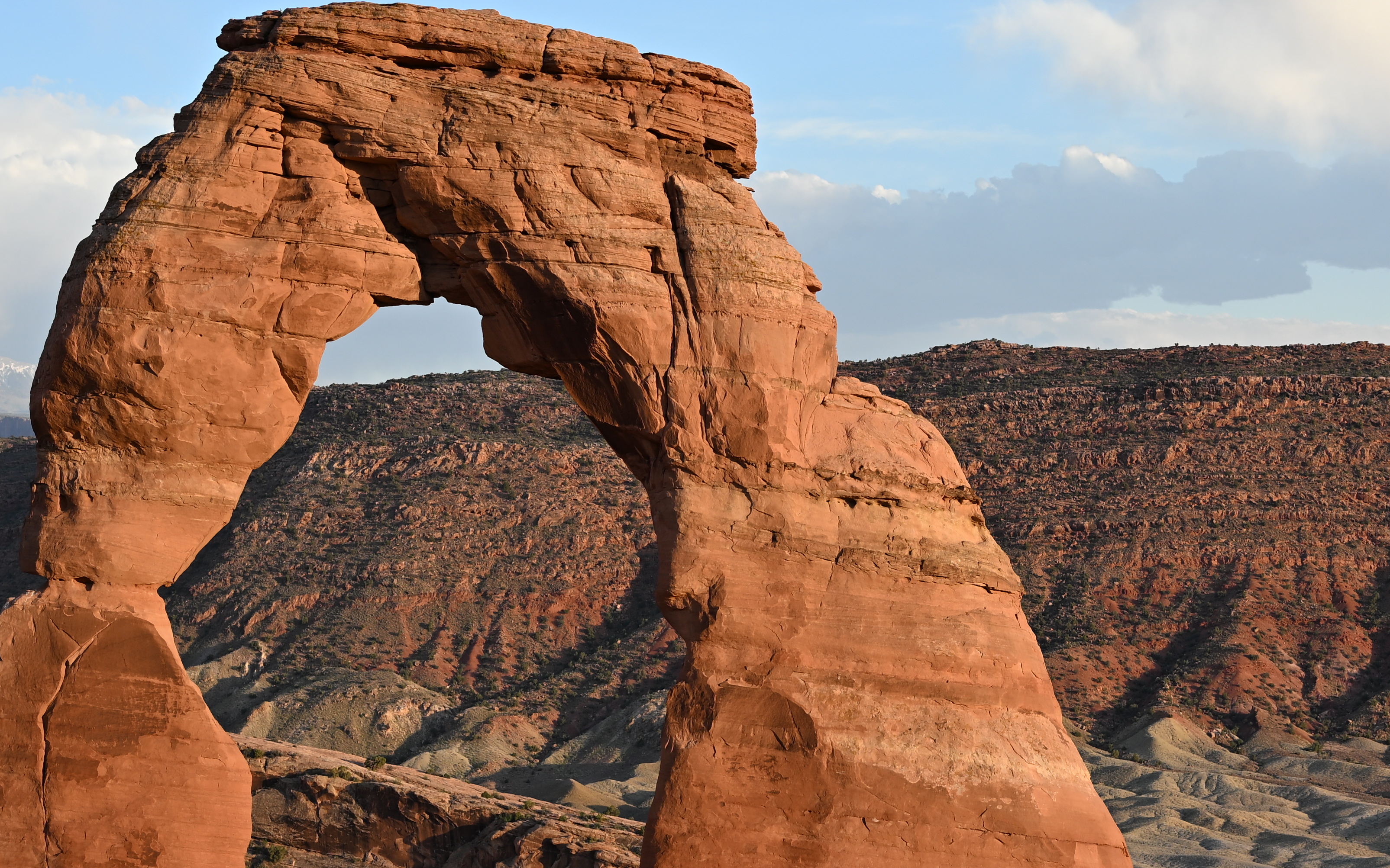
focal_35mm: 96
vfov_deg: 13.6
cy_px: 511
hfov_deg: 21.5
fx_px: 3637
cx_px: 1025
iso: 140
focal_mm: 50
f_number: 5.6
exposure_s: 1/250
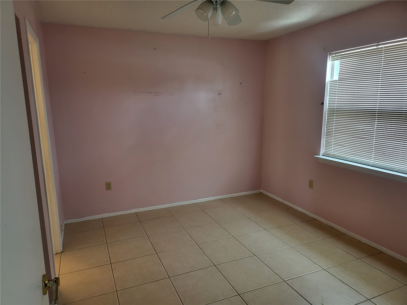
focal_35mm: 24
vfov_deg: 56.8
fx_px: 282
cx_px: 204
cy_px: 152
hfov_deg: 71.6
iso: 200
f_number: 1.8
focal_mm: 5
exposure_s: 1/60
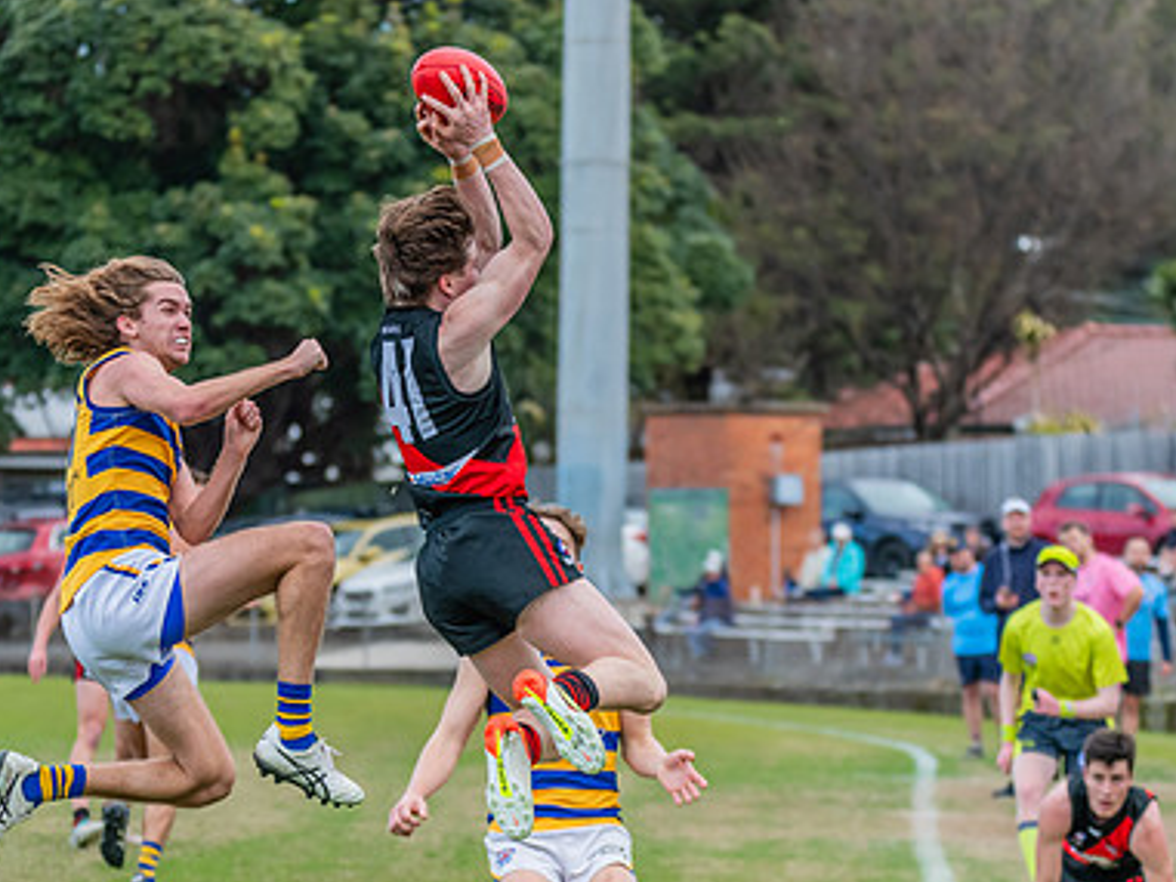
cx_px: 457
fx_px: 7850
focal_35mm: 231
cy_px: 486
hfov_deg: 8.6
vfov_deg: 6.4
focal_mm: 150
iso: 1250
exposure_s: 1/1600
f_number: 5
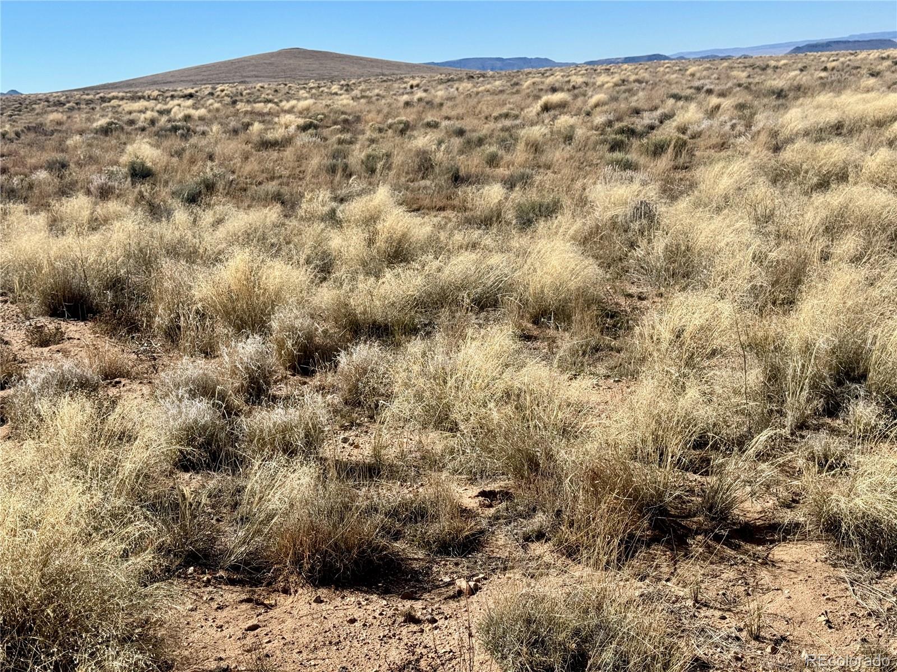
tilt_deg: -11.3
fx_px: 1244
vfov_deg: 30.3
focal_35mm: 48
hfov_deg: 39.7
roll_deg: +3.9
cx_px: 448
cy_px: 336
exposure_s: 1/4975
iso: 64
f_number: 1.78
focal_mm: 6.76
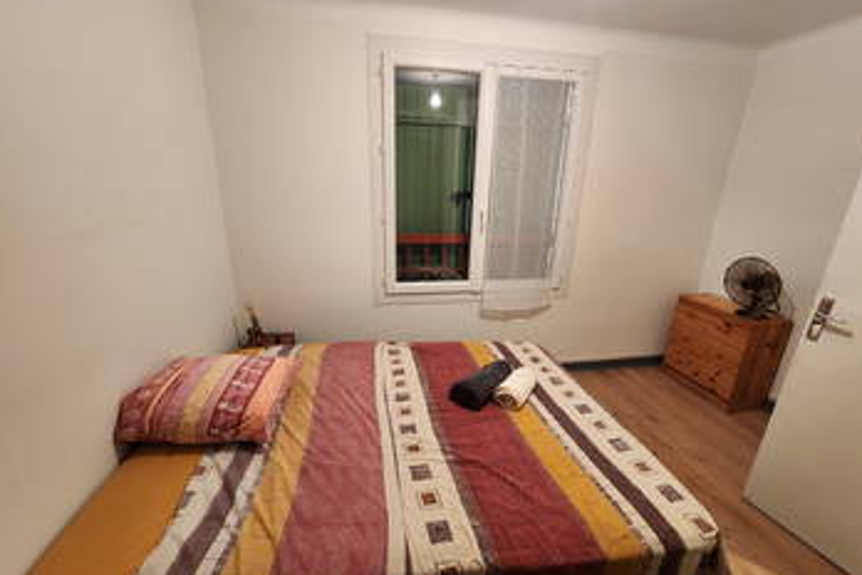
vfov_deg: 81.1
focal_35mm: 14
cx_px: 431
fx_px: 335
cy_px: 305
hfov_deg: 104.3
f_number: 2.2
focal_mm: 2.2
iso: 500
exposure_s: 1/33
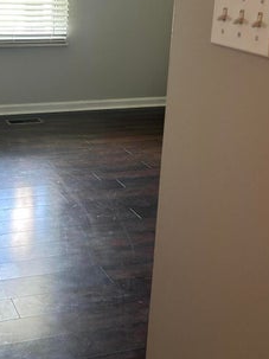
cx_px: 31
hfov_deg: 25.8
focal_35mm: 55
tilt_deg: -12.5
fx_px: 570
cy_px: 76
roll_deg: -2.7
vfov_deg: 34.0
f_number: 1.5
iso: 125
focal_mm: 5.7
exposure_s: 1/60
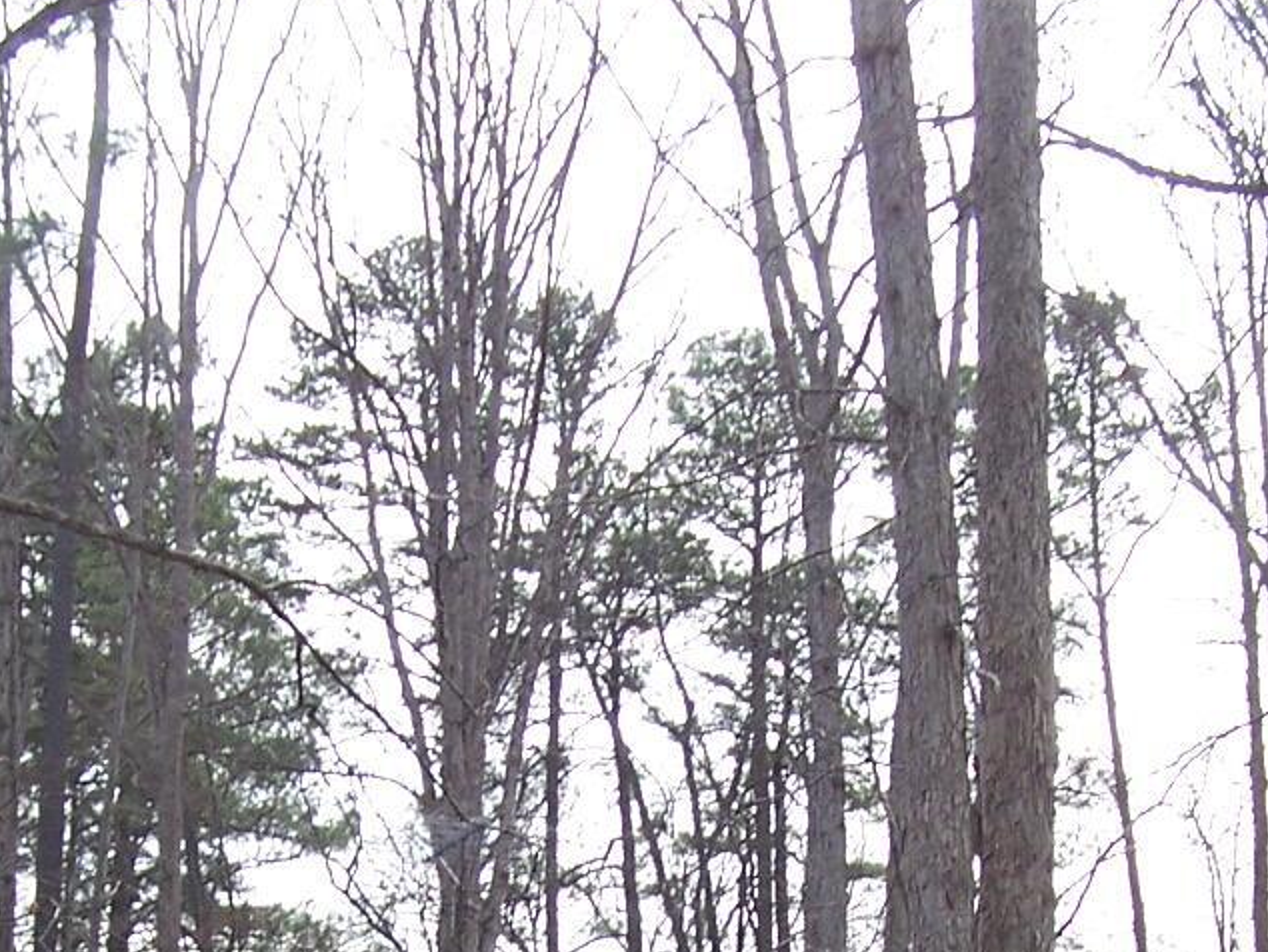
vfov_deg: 15.4
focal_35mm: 93
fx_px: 3408
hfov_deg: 21.1
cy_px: 1074
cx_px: 588
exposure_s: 1/350
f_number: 2.8
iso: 80
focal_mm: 6.3
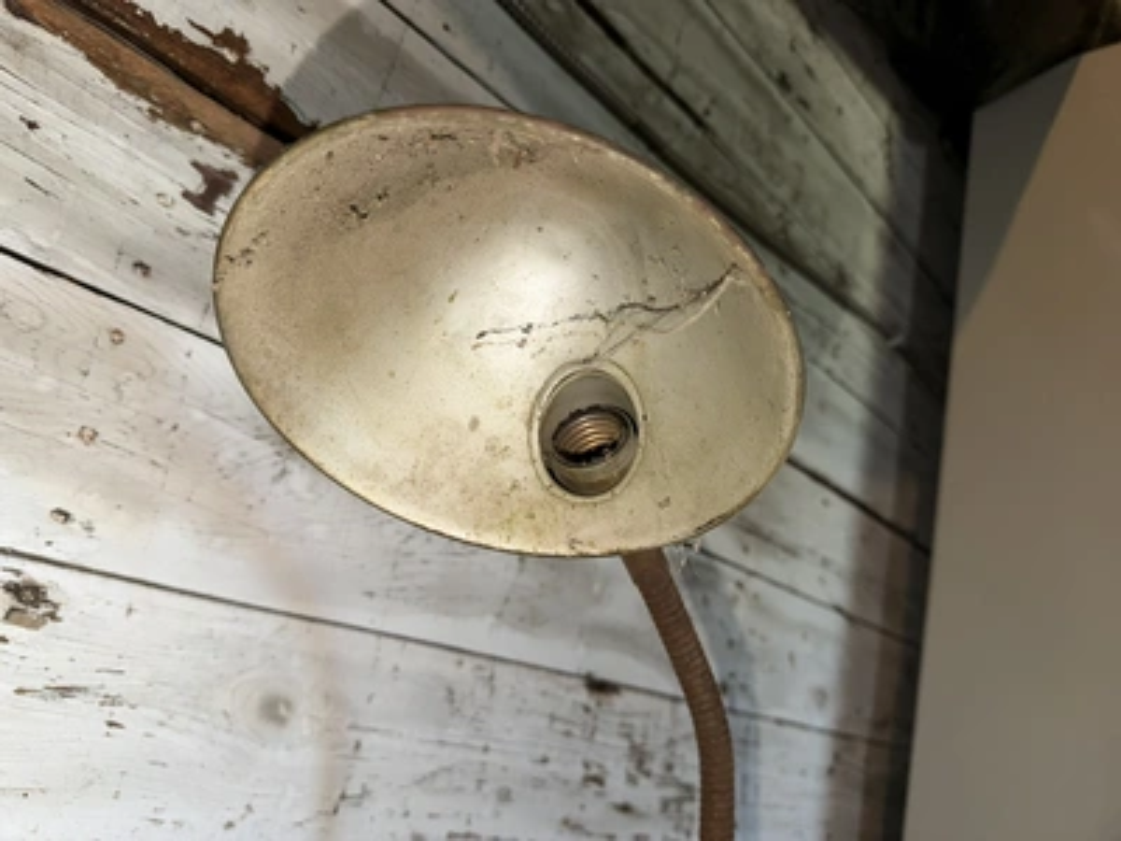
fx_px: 777
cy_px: 420
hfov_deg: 71.6
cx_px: 560
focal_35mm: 24
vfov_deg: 56.8
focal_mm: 6.76
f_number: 1.78
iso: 50
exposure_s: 1/24
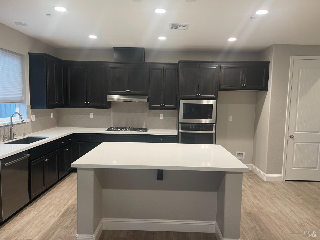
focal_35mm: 25
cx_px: 160
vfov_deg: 54.9
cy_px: 120
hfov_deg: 69.4
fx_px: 231
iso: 160
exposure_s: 1/60
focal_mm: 5.1
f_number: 1.6
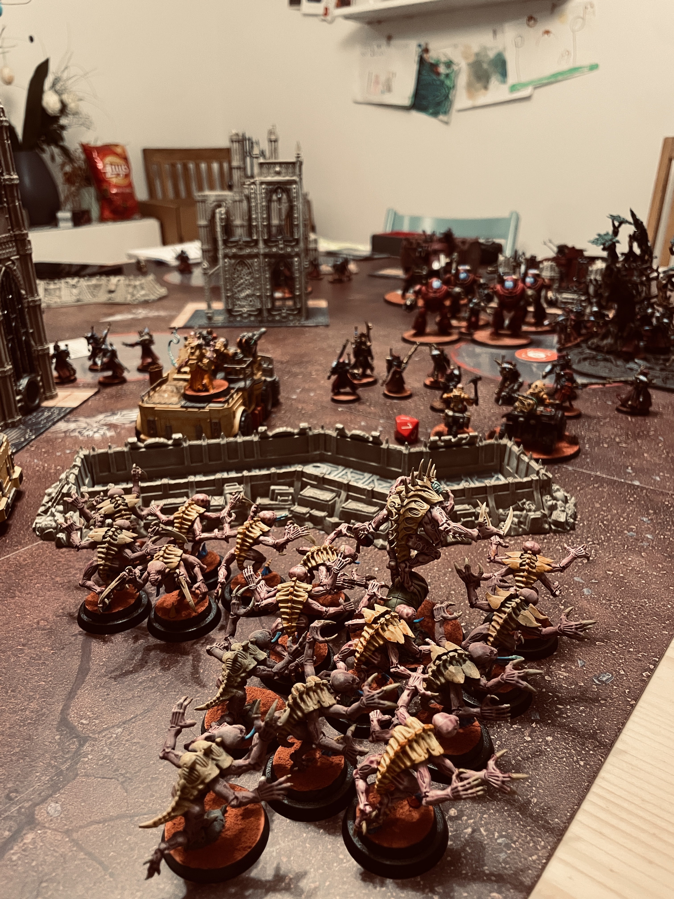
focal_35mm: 26
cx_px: 337
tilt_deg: -22.2
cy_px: 450
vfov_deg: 67.3
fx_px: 675
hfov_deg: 53.1
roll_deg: -0.1
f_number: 1.6
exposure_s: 1/50
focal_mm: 4.2
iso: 400
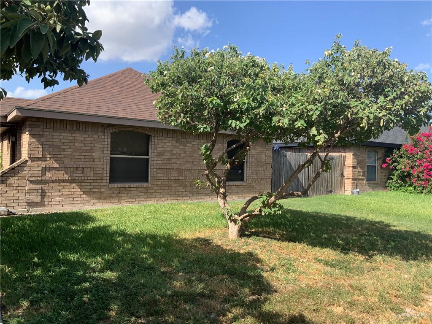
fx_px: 362
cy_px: 162
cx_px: 216
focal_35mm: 29
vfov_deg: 48.2
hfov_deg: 61.7
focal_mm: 3
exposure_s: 1/1015
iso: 16
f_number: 1.8
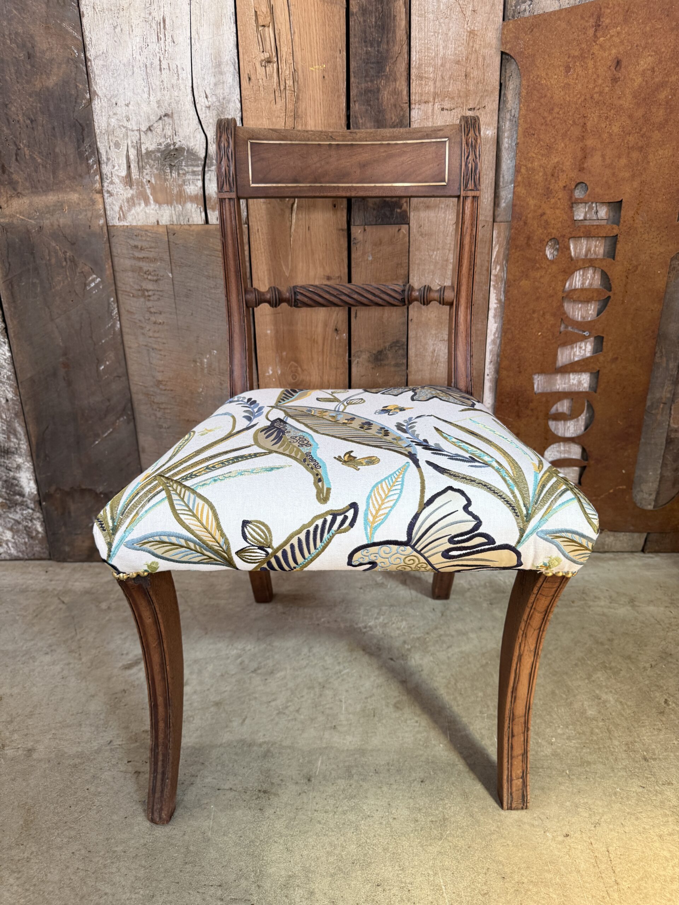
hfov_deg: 56.8
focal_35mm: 24
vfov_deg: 71.6
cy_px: 452
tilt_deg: -20.6
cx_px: 340
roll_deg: -0.4
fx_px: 628
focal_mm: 6.76
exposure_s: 1/121
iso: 200
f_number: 1.78
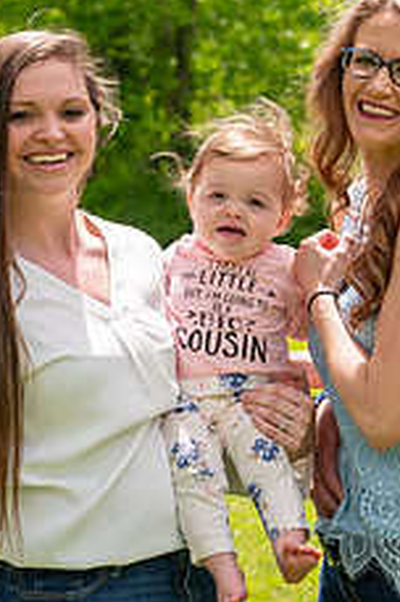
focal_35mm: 147
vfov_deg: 14.0
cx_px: 218
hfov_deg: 9.3
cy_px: 260
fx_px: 2457
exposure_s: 1/1600
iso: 400
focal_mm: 58
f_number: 5
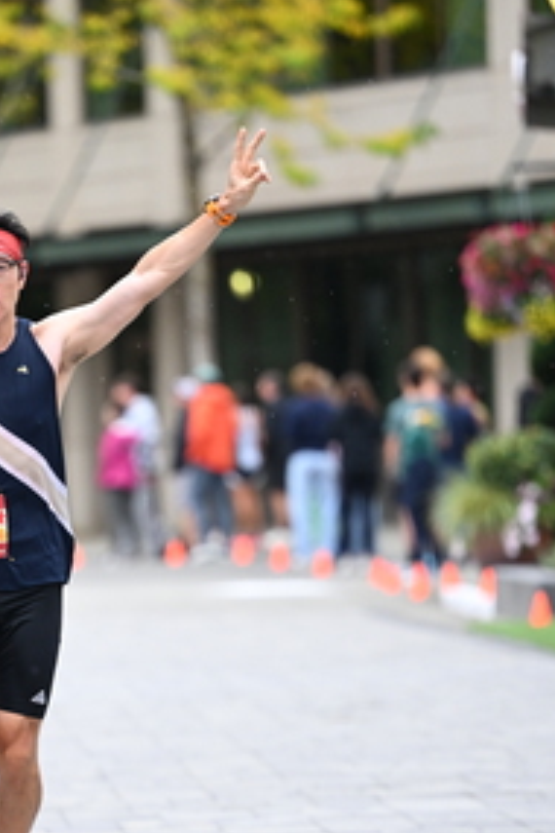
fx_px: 7145
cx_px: 37
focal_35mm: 309
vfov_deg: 6.7
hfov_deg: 4.4
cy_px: 596
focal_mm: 160
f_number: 2.8
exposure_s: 1/1250
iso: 1250
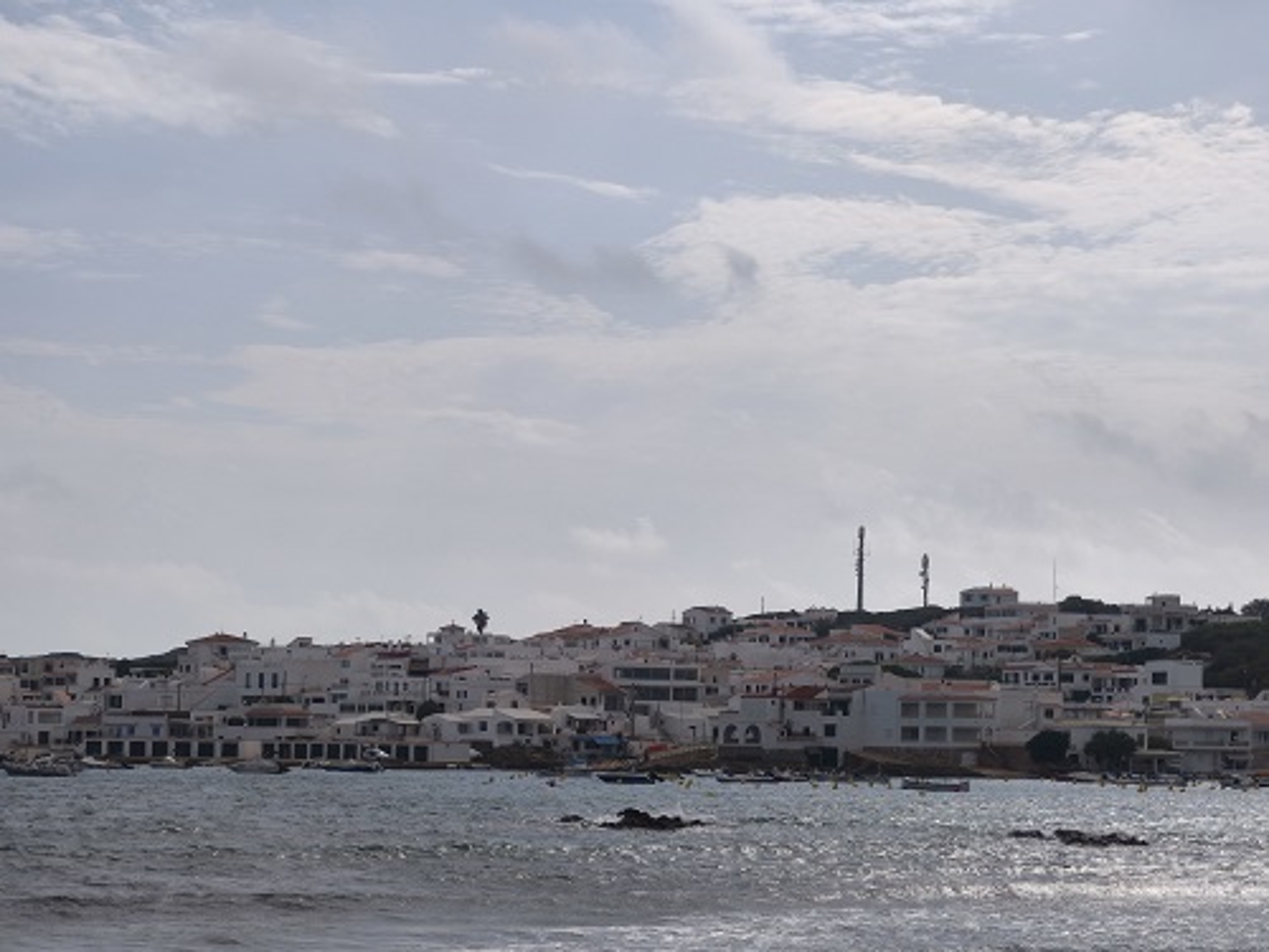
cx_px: 634
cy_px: 476
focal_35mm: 100
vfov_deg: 14.8
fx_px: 3666
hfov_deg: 19.6
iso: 50
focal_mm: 7.1
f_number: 1.9
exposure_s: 1/1899
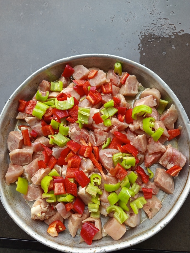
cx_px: 95
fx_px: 176
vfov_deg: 71.6
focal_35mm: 24
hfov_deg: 56.8
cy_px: 126
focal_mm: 5.24
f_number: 1.7
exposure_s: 1/100
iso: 88
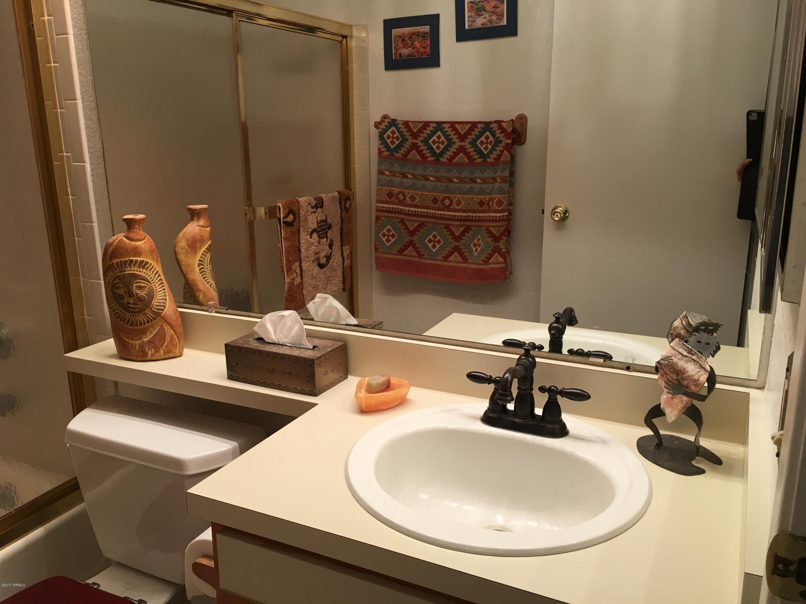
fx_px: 675
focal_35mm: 29
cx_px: 403
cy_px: 302
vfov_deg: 48.2
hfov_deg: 61.7
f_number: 2.2
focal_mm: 4.15
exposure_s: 1/30
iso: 25
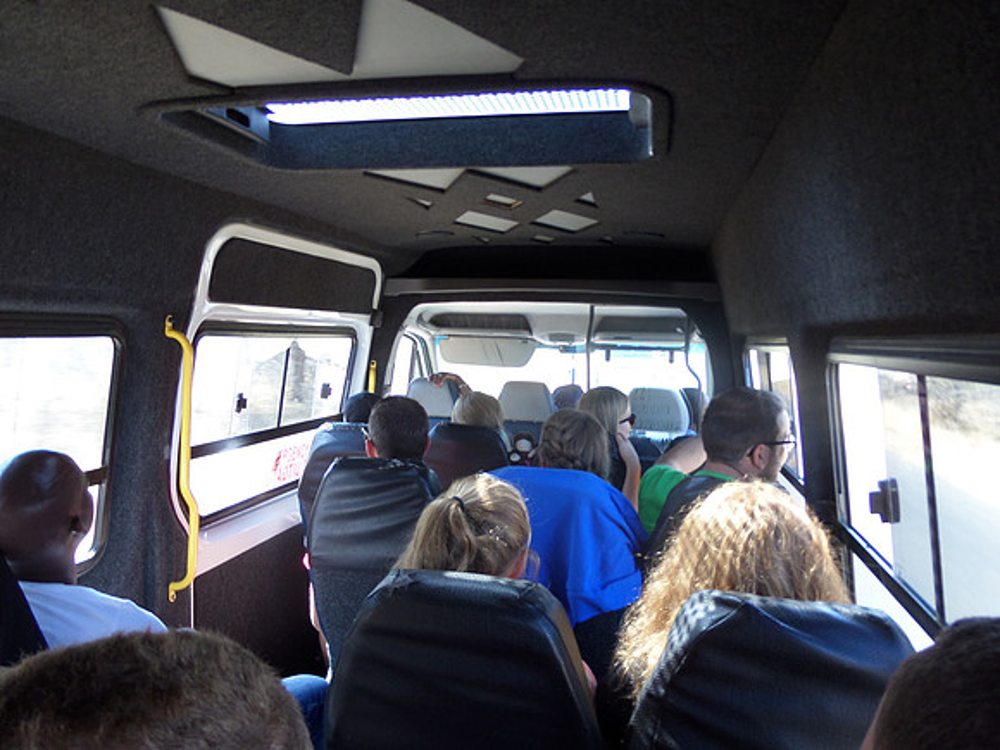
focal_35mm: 24
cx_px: 500
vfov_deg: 56.8
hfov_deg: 71.6
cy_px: 375
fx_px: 693
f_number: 3.2
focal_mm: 4
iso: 100
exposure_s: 1/30
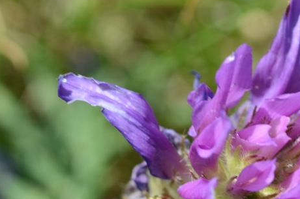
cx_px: 166
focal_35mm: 417
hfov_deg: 5.0
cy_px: 168
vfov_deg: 3.3
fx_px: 3469
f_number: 13
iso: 100
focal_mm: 100
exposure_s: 1/80
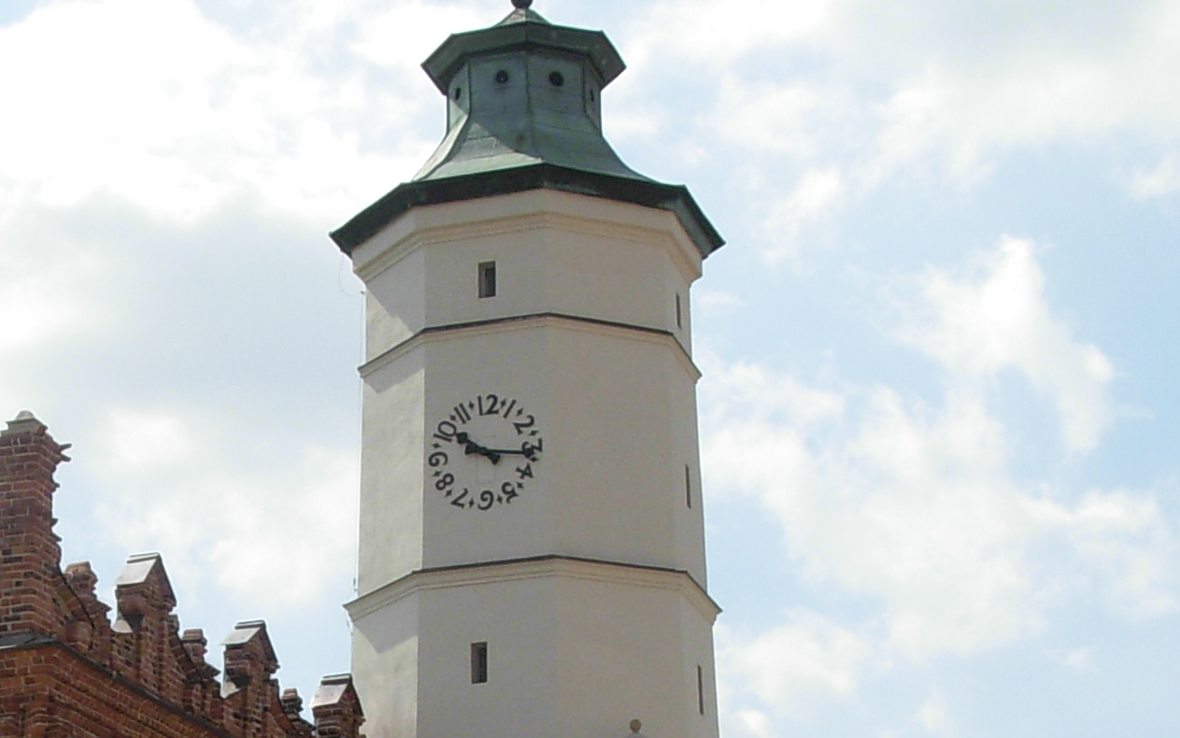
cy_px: 972
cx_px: 164
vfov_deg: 11.0
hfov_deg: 17.7
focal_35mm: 116
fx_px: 3731
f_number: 5.3
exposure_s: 1/575
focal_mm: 7.5
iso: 79
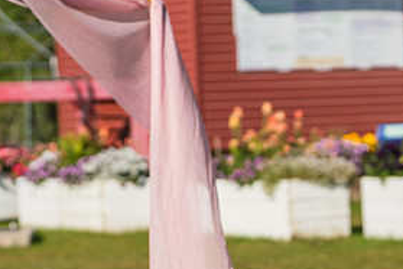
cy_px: 328
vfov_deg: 6.7
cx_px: 404
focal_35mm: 203
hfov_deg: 10.1
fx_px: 2272
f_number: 4
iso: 250
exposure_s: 1/4000
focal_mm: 69
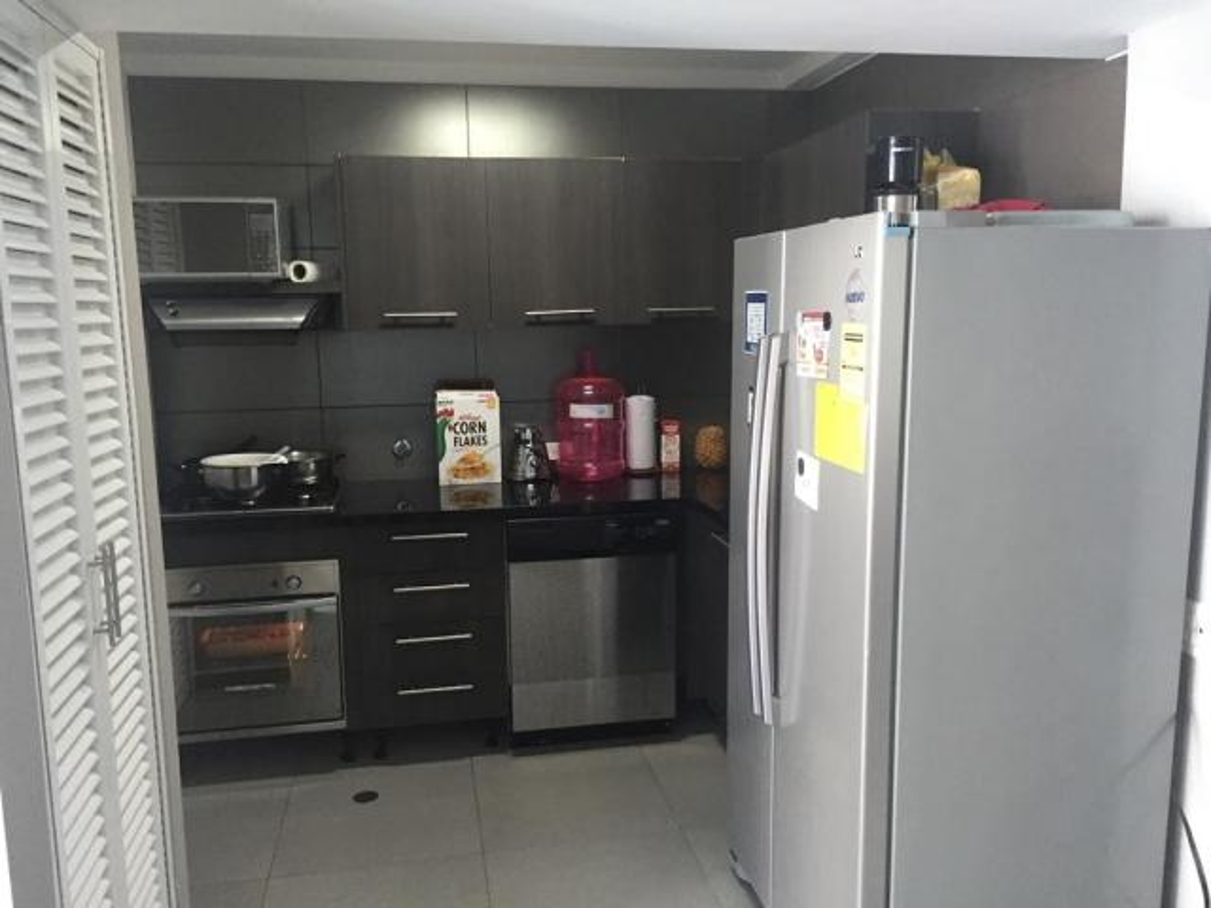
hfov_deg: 61.7
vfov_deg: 48.2
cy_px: 454
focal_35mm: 29
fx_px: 1015
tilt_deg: -8.5
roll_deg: +0.5
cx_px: 606
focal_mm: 4.15
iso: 160
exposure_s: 1/30
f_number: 2.2
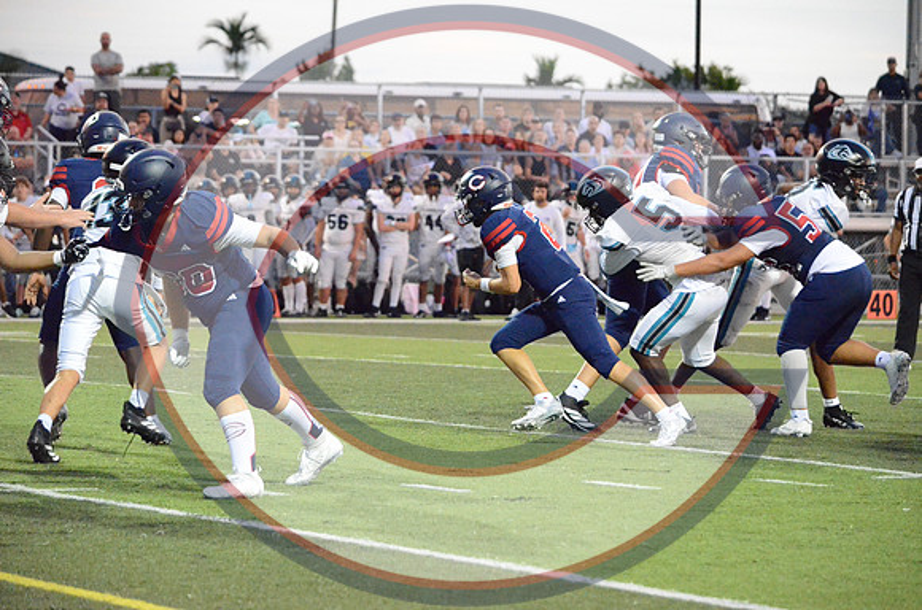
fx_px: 4600
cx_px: 461
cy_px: 305
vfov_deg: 7.6
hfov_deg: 11.4
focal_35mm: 180
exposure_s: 1/500
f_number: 4.8
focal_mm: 120
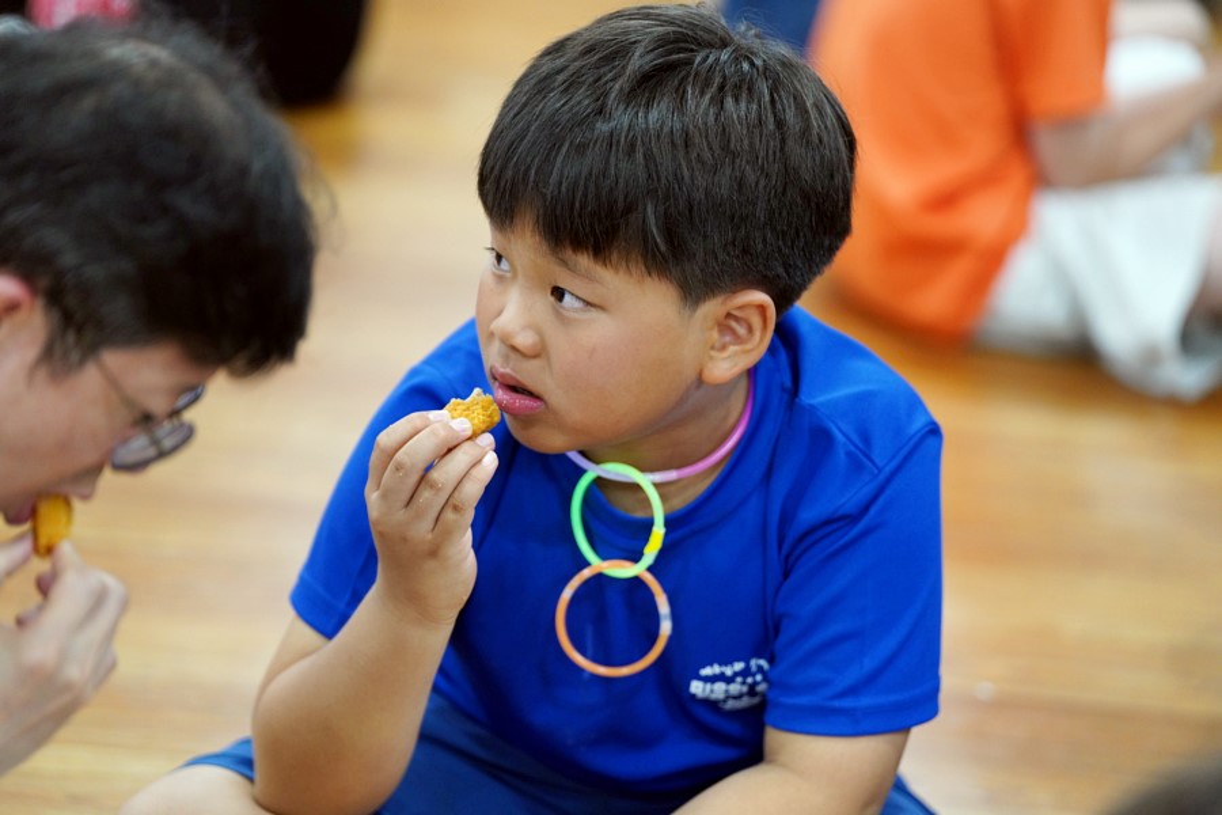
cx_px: 611
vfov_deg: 9.6
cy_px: 408
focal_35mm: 143
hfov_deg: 14.3
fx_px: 4854
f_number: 2.8
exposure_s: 1/160
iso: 1600
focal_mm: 143
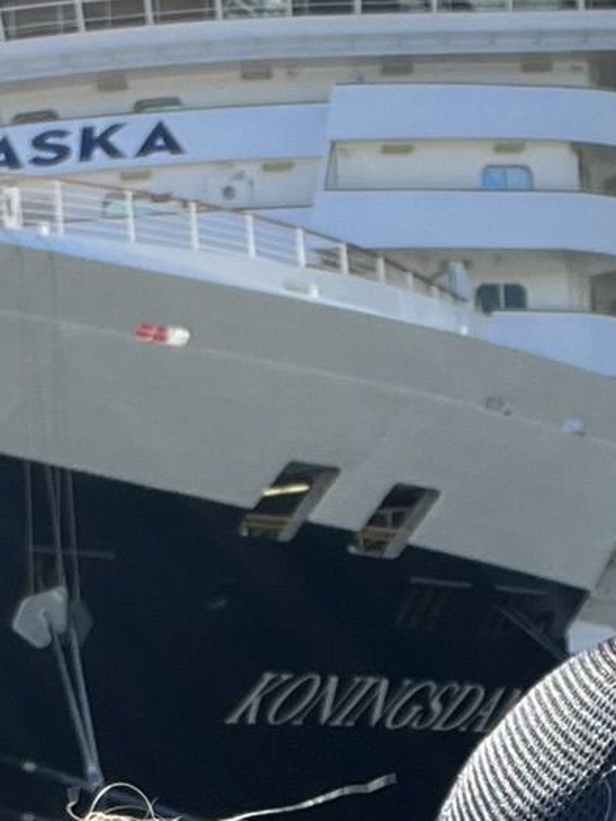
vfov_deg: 15.7
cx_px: 324
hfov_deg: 12.7
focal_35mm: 117
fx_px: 2775
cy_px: 1162
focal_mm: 2.71
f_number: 2.2
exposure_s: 1/413
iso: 32
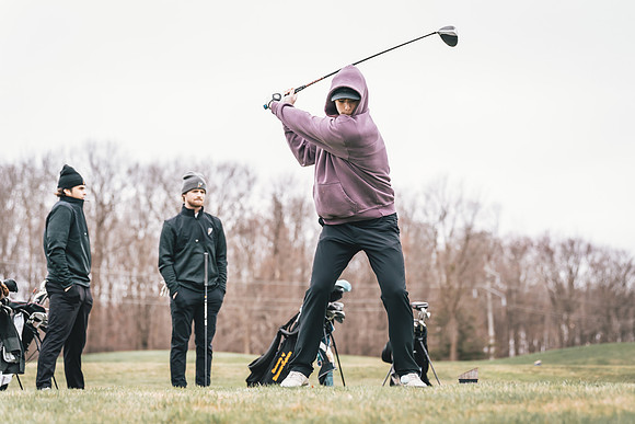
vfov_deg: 14.2
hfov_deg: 21.1
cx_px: 343
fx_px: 1703
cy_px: 207
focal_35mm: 97
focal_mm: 86
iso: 640
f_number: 2.8
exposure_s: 1/4000
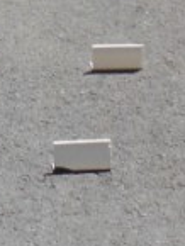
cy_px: -273
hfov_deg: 6.7
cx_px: -324
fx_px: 1459
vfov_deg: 9.0
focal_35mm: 205
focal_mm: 5.2
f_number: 3.3
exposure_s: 1/1250
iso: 125
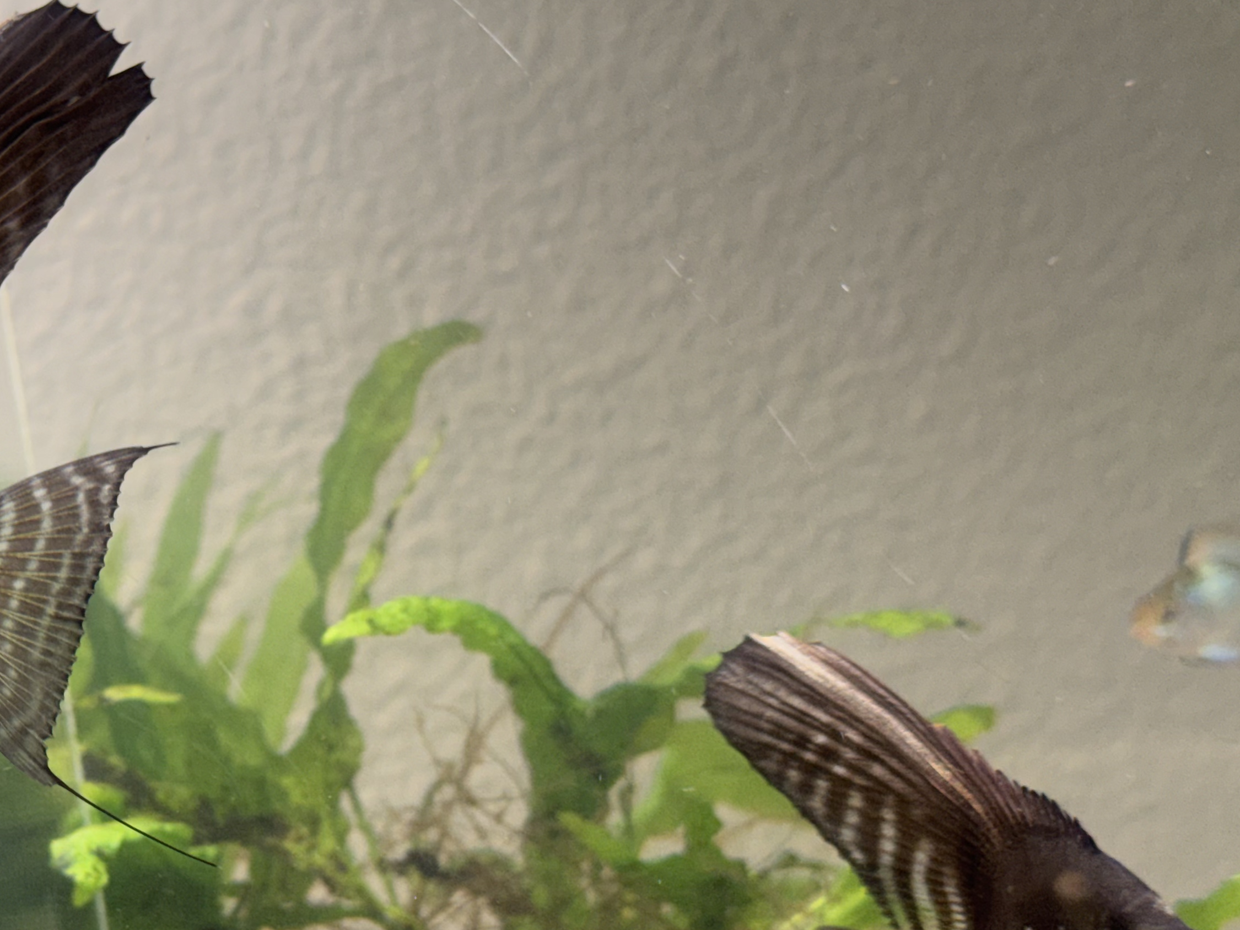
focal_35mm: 86
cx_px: 212
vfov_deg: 17.0
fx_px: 3081
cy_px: 738
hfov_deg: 22.4
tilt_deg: -18.0
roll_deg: +6.0
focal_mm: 6.76
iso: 80
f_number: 1.78
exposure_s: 1/60
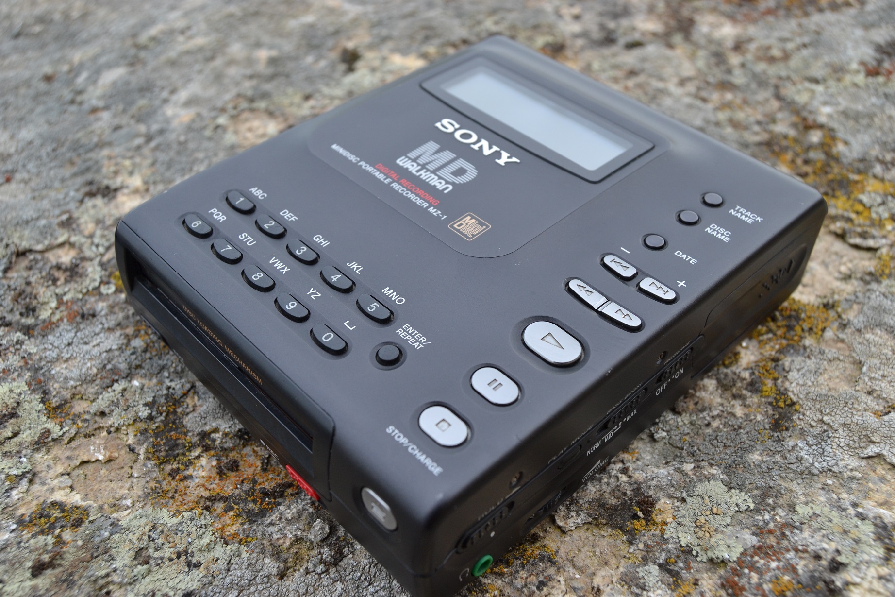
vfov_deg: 36.9
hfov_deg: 53.1
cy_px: 298
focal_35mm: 36
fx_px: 895
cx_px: 448
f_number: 5.6
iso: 320
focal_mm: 24
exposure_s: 1/125
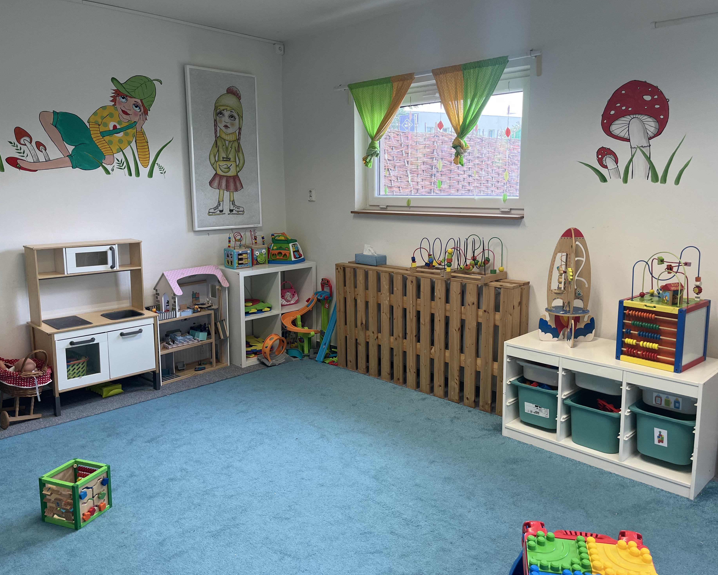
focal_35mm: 28
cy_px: 285
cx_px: 364
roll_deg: +0.9
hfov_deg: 62.2
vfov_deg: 51.5
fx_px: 595
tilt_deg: -9.4
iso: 64
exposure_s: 1/100
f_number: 1.6
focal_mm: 5.1
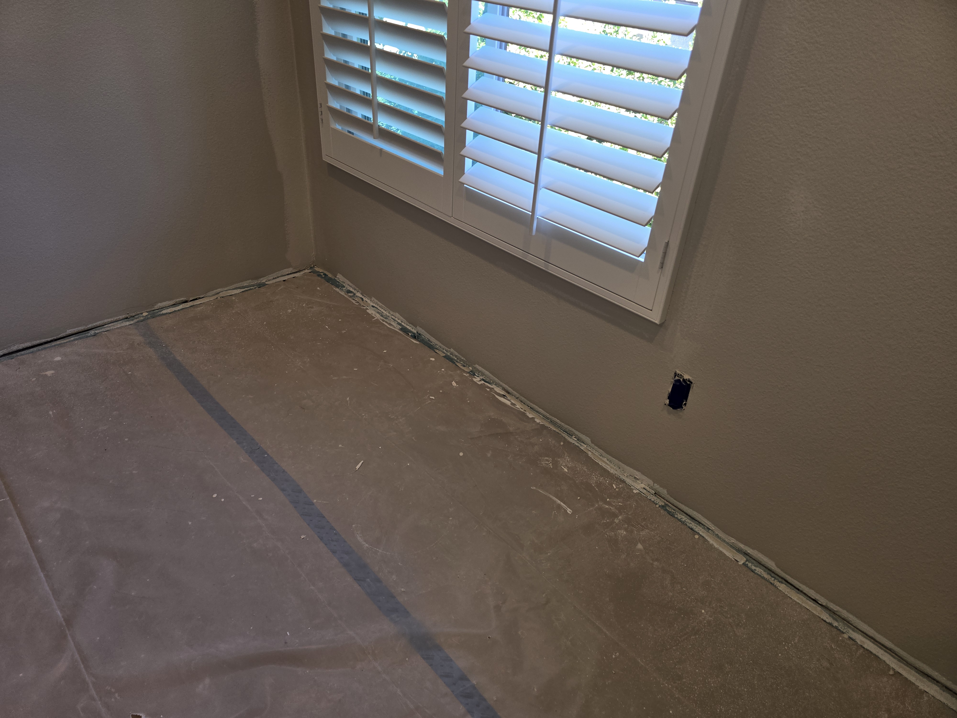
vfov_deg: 58.9
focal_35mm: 23
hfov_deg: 73.9
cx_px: 478
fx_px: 636
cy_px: 359
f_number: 1.7
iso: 25
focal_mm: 6.3
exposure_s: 1/60
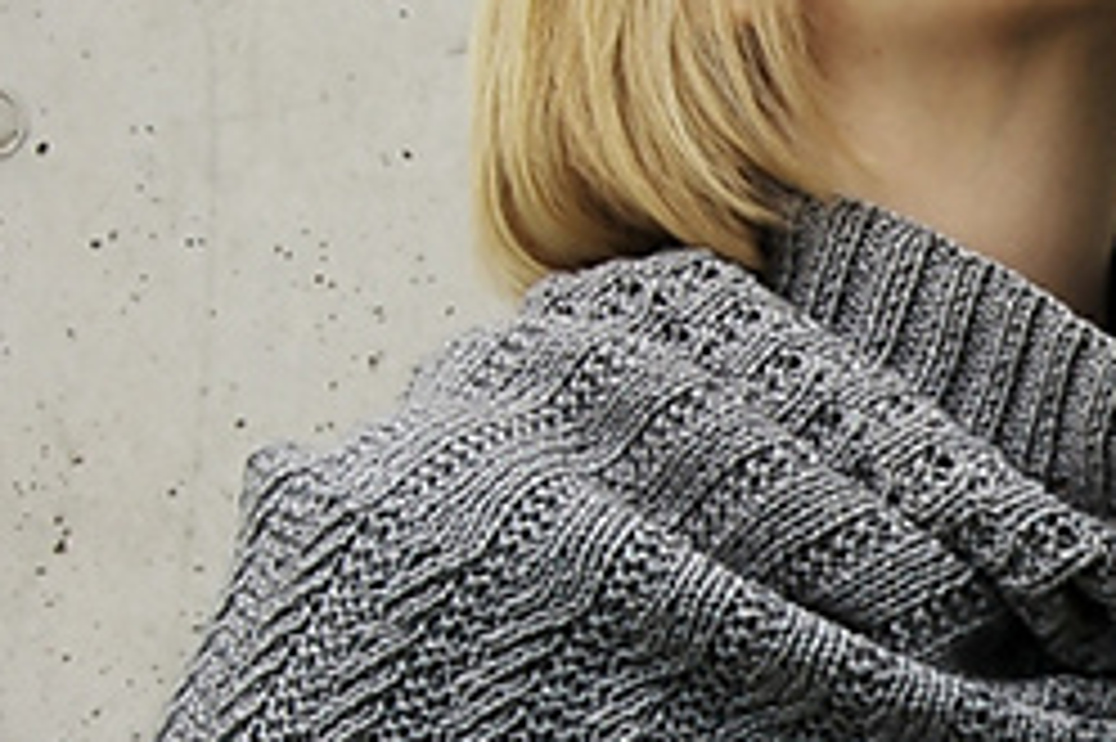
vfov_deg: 10.1
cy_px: 652
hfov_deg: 14.8
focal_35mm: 135
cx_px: 1256
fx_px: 4191
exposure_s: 1/200
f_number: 11
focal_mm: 35
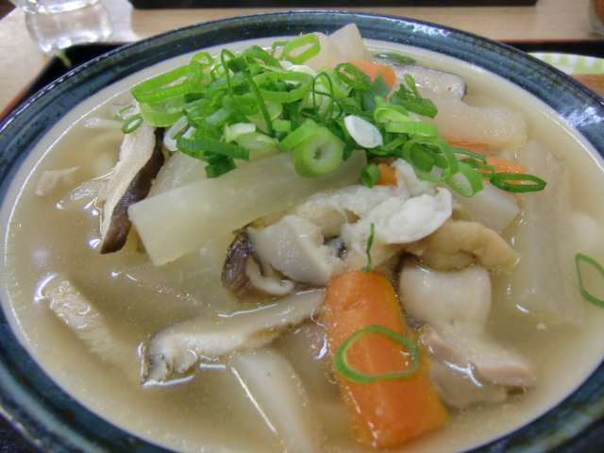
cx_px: 302
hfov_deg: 71.6
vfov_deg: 56.8
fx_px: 419
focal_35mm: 24
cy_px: 226
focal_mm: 4.3
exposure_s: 1/60
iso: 320
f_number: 3.2
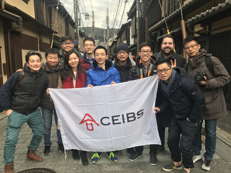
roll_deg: -0.5
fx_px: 187
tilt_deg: -7.2
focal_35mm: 28
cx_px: 116
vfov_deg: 49.7
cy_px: 86
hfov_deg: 63.4
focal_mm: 3.99
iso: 20
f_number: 1.8
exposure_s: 1/204
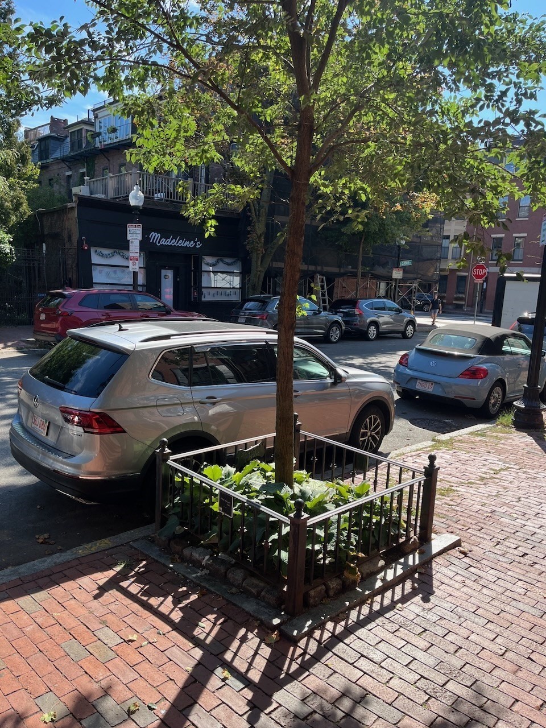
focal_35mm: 26
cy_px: 364
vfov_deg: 67.3
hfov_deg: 53.1
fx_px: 547
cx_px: 273
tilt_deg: -8.2
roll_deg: -4.1
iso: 50
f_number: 1.6
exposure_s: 1/975
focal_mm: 5.1
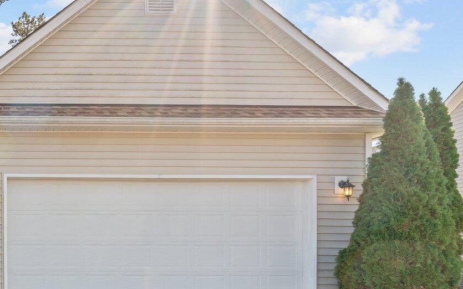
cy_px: 177
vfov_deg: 31.9
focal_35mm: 40
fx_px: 505
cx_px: -81
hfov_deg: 38.0
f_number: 8
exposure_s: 1/400
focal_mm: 16
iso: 320
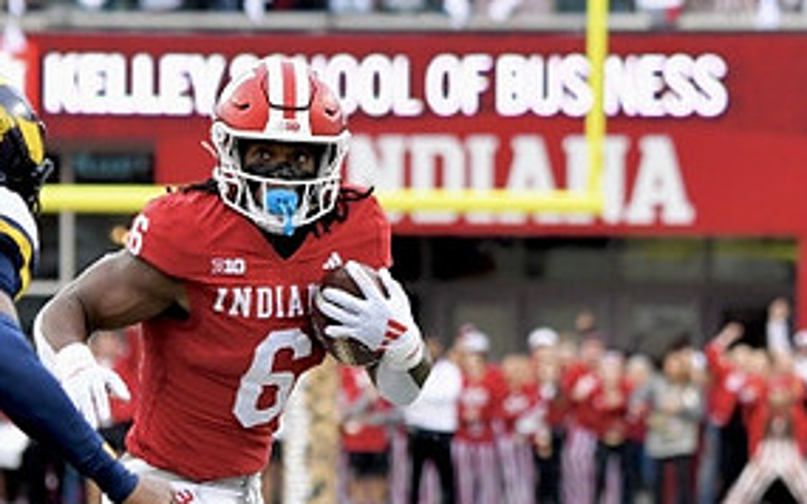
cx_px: 227
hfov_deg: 3.7
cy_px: 436
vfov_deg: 2.3
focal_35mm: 574
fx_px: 12622
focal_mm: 185
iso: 2000
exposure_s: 1/1000
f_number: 5.3
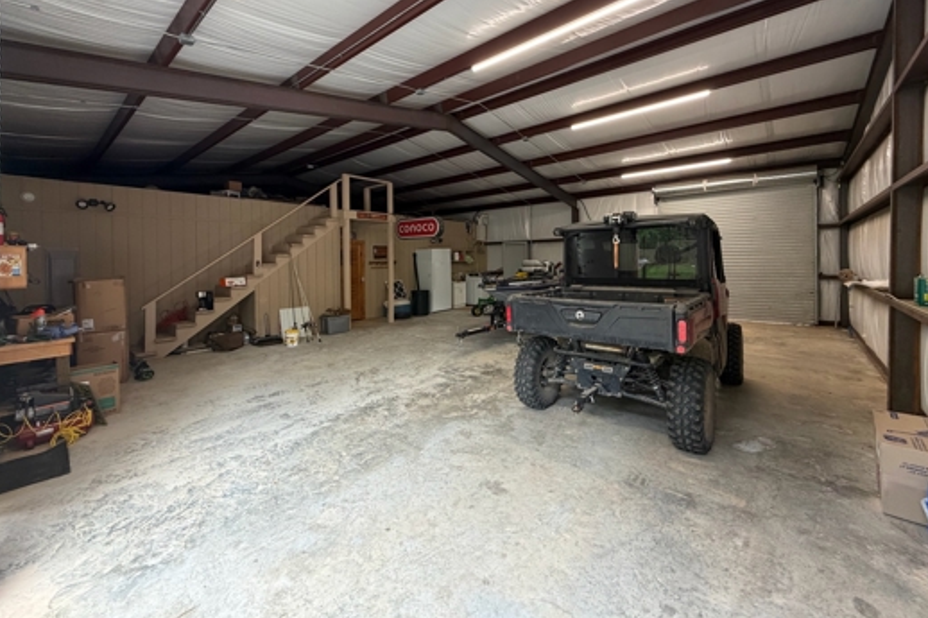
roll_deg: +0.9
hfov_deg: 100.4
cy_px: 262
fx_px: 387
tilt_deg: -0.4
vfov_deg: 76.8
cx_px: 461
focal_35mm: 15
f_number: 2.2
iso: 250
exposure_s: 1/121
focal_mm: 2.22
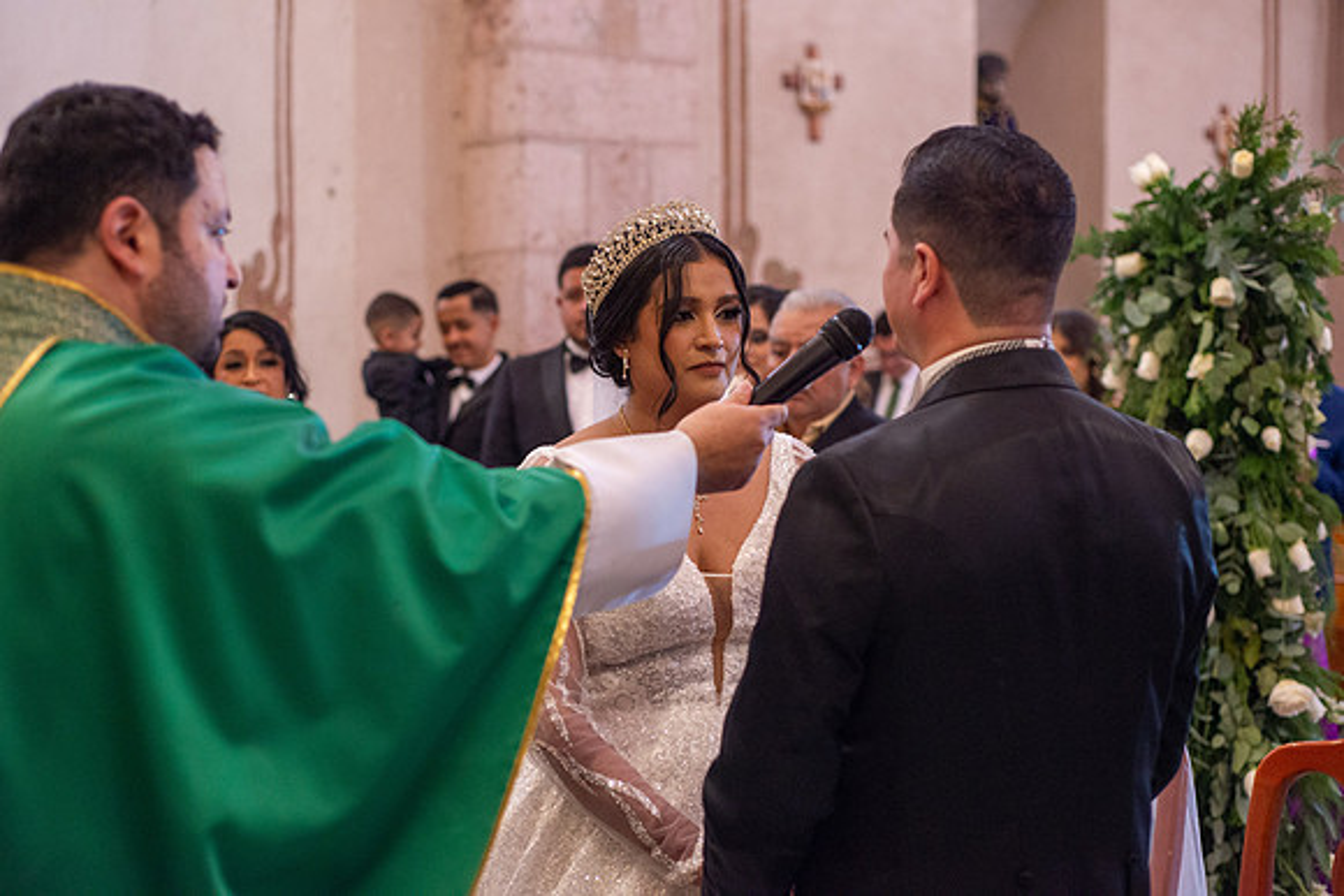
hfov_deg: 39.6
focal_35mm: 50
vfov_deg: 27.0
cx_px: 672
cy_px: 448
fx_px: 1867
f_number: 2.8
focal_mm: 50
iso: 2500
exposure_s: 1/125
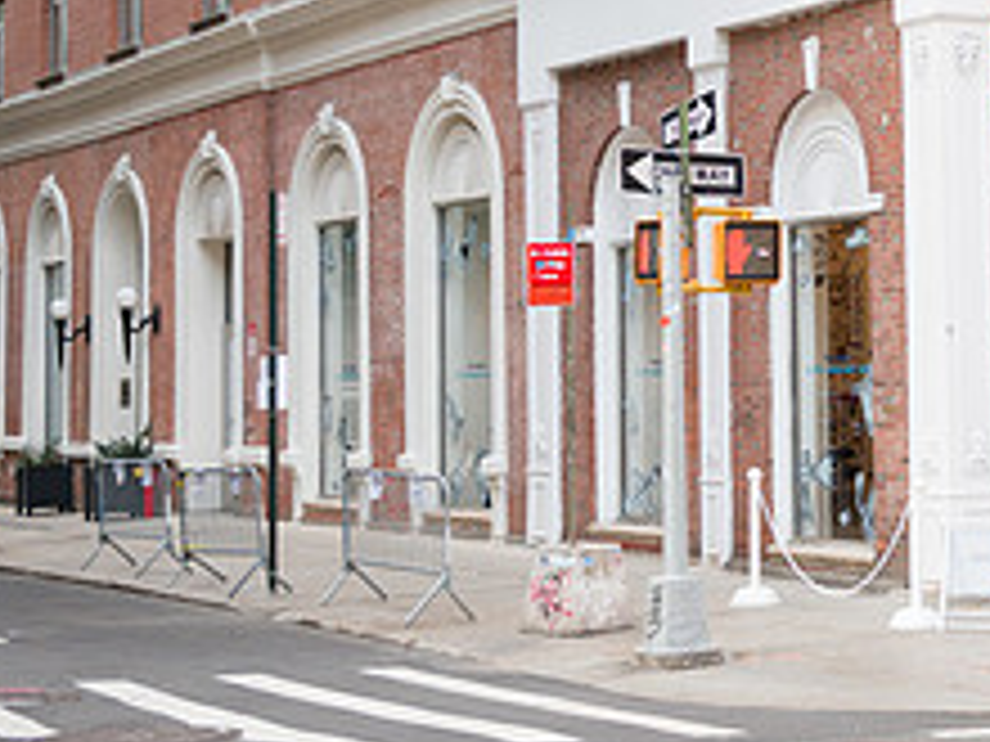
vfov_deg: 17.1
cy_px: 175
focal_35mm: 86
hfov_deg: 21.7
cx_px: 1062
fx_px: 2460
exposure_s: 1/320
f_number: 4
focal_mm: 34
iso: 250
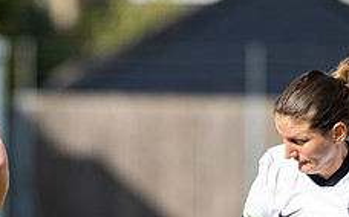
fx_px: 9274
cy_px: 290
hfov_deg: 2.2
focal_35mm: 976
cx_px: -116
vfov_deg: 1.3
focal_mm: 300
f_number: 4
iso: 200
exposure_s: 1/1250
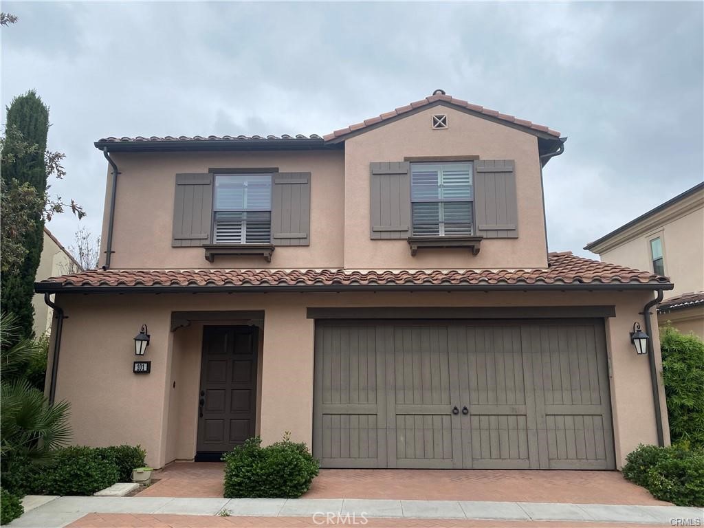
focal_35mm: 26
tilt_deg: +10.4
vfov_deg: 53.1
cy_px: 264
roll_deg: -0.7
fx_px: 529
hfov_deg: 67.3
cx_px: 352
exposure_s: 1/2105
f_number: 1.8
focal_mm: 4.25
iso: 32
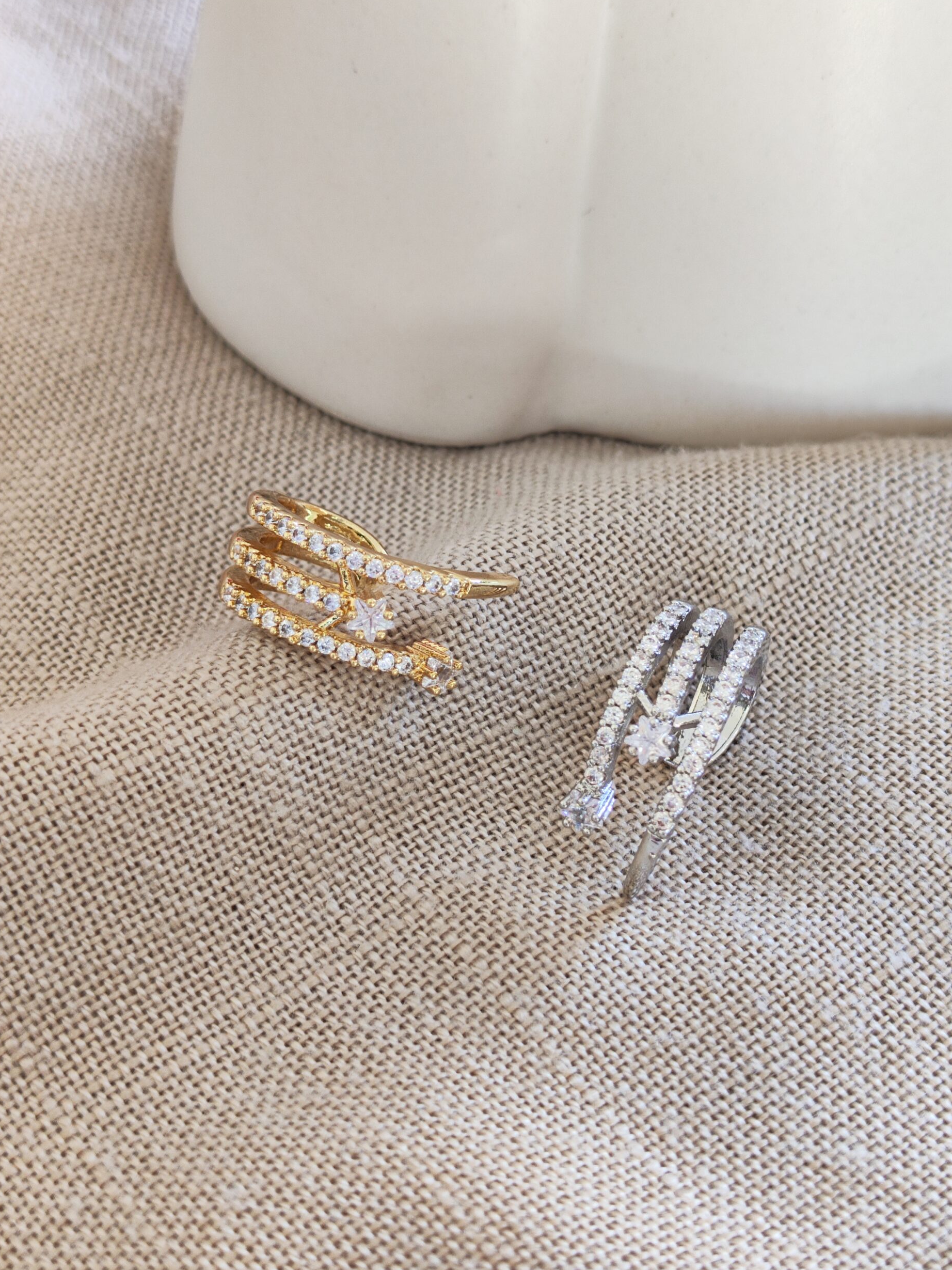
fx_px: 917
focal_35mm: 25
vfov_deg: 69.4
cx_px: 490
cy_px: 647
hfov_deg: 54.9
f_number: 1.8
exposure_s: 1/50
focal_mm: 4.68
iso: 148
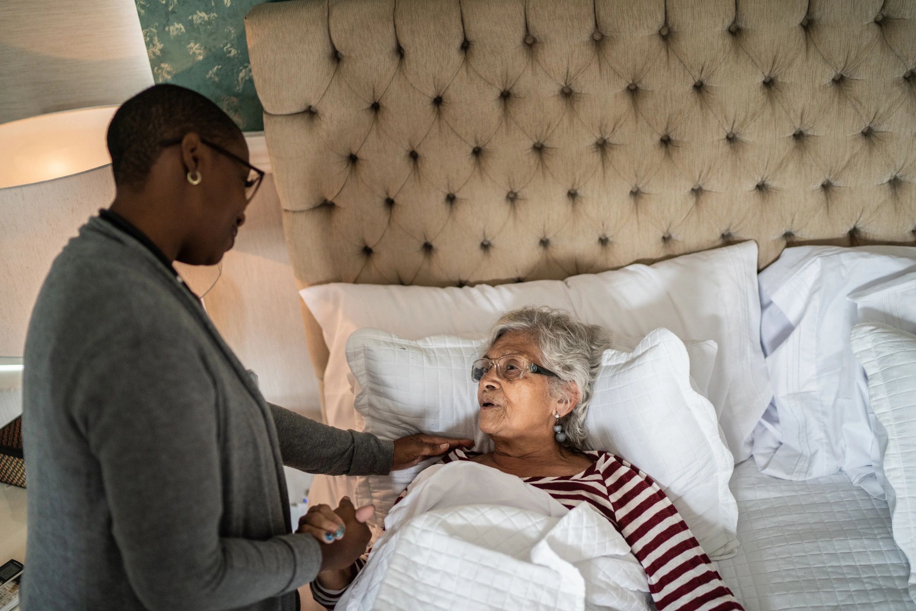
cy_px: 306
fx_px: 891
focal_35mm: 35
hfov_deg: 54.4
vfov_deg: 37.9
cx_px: 458
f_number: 1.4
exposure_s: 1/640
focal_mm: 35
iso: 800
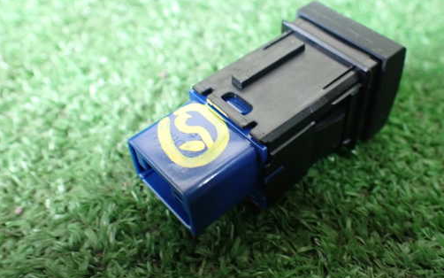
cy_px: 120
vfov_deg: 33.5
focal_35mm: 38
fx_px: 460
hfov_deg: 51.4
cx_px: 249
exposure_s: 1/50
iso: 800
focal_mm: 5.4
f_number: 2.3
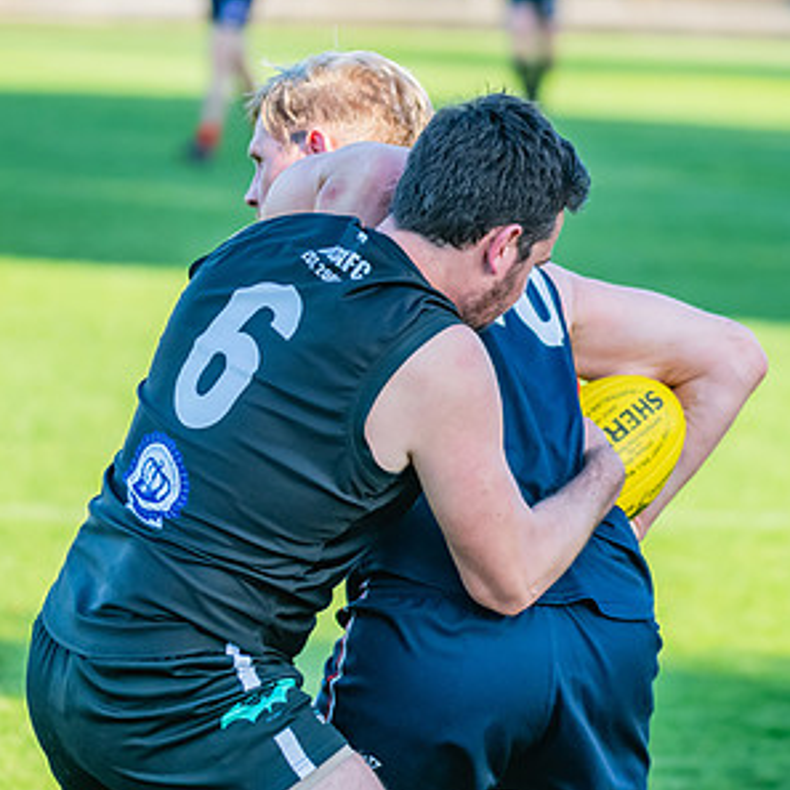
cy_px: 452
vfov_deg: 5.3
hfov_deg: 5.3
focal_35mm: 328
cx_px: 361
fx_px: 8469
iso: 1800
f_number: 4
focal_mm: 170
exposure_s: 1/1600
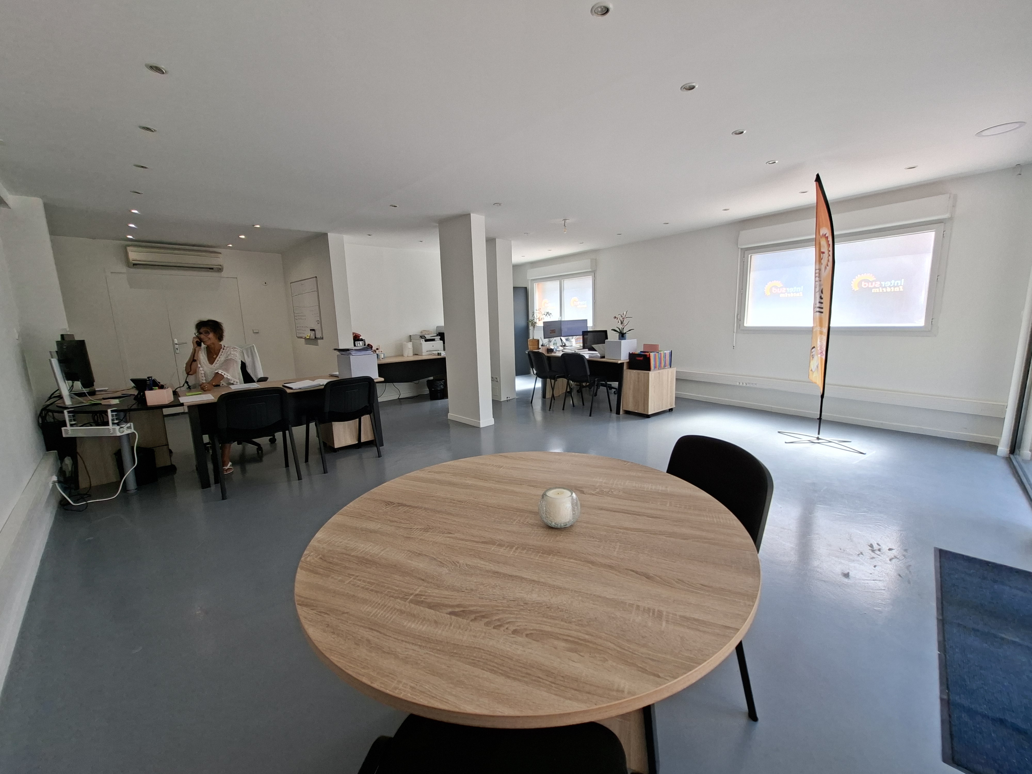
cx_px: 516
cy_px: 387
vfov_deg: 89.9
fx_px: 388
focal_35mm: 13
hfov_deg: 106.2
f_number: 2.2
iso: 40
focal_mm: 1.74
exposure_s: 1/120
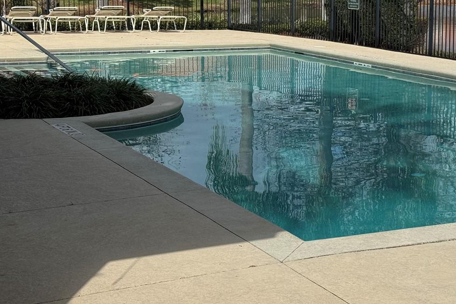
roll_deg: -1.0
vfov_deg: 16.6
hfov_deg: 24.5
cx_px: 337
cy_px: 124
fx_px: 1038
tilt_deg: -9.8
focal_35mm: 82
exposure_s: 1/5376
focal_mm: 6.76
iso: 64
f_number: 1.78
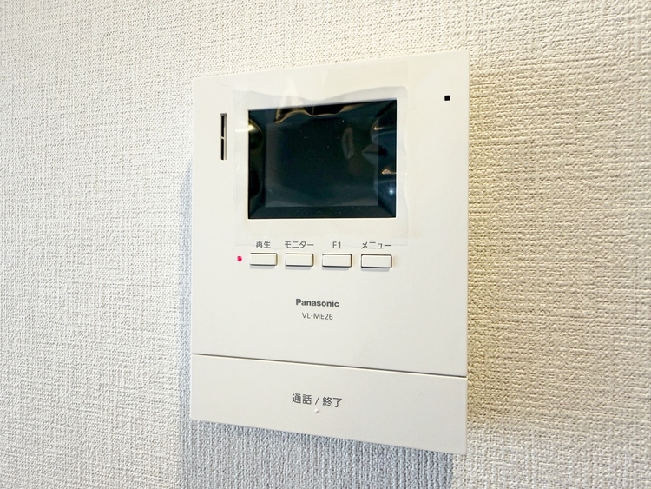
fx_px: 451
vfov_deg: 56.8
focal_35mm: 24
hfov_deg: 71.6
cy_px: 244
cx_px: 326
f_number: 2.2
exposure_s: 1/100
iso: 125
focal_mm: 2.22
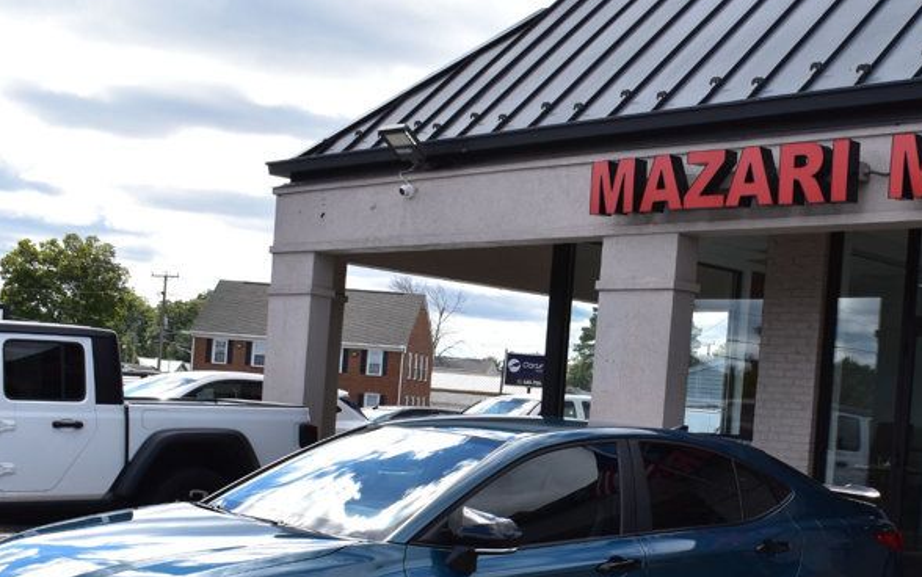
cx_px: 690
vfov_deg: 22.9
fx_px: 1405
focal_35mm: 56
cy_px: 459
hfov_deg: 35.5
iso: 400
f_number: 11
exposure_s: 1/400
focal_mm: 21
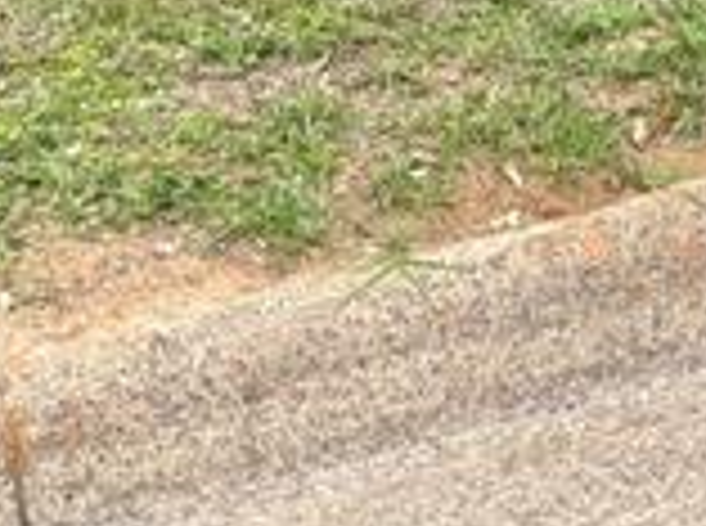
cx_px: 1160
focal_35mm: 157
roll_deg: -1.0
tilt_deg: -0.8
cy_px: -1182
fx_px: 3195
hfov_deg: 11.9
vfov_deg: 7.8
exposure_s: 1/532
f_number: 1.78
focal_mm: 6.76
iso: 100
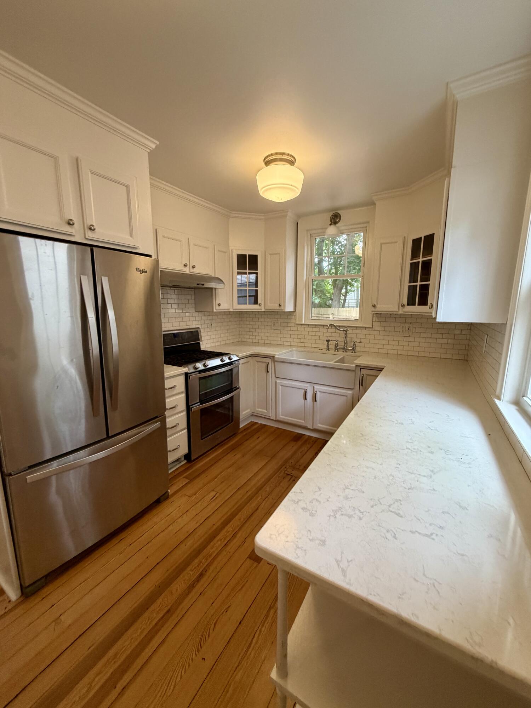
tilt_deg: -8.4
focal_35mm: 14
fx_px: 286
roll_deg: +0.1
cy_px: 354
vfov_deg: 102.1
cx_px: 266
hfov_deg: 85.7
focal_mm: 2.22
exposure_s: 1/120
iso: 320
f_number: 2.2
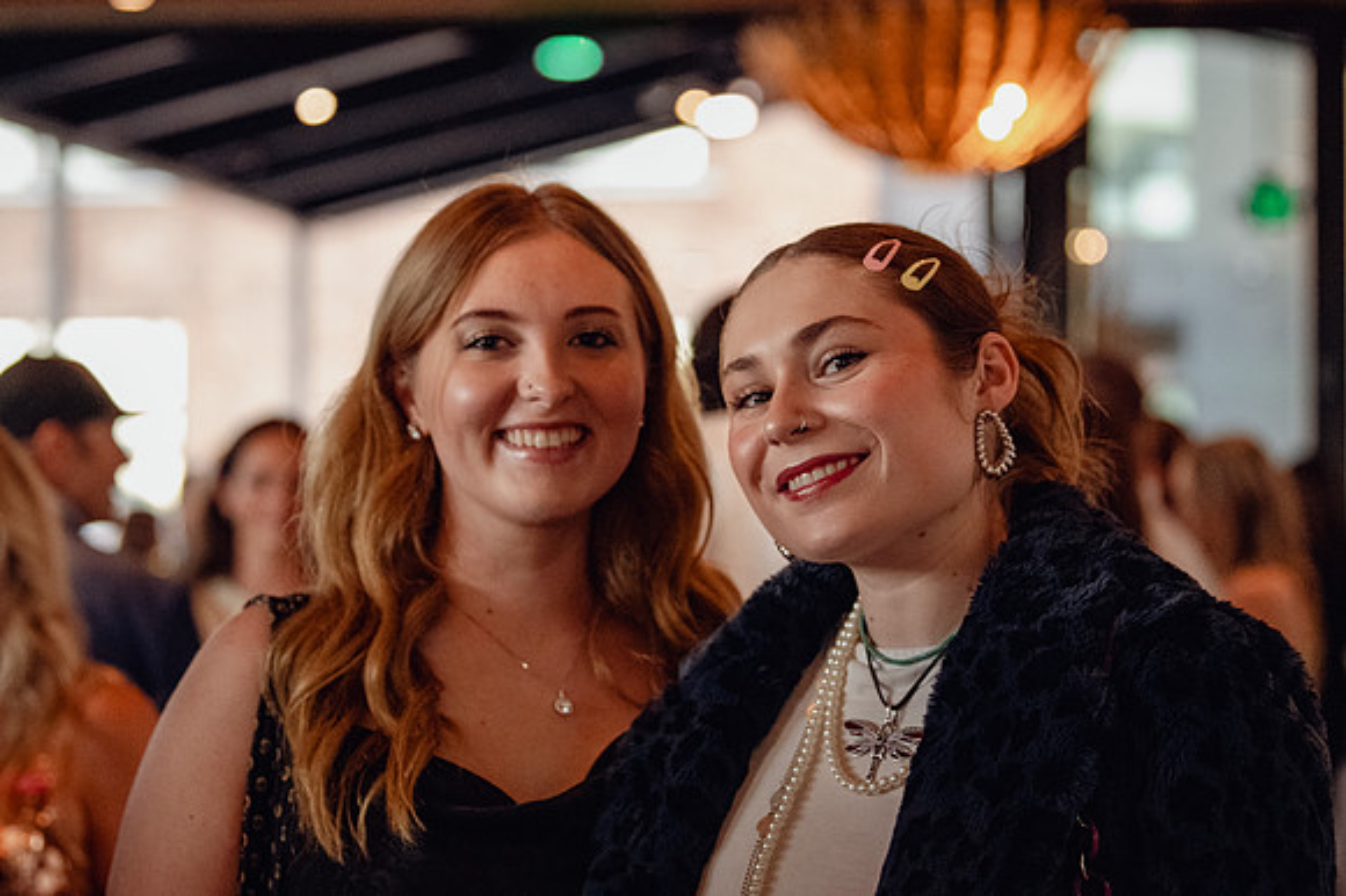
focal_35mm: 99
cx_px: 574
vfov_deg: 13.8
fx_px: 3689
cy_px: 382
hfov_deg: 20.7
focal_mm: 70
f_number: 3.2
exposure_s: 1/250
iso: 6400
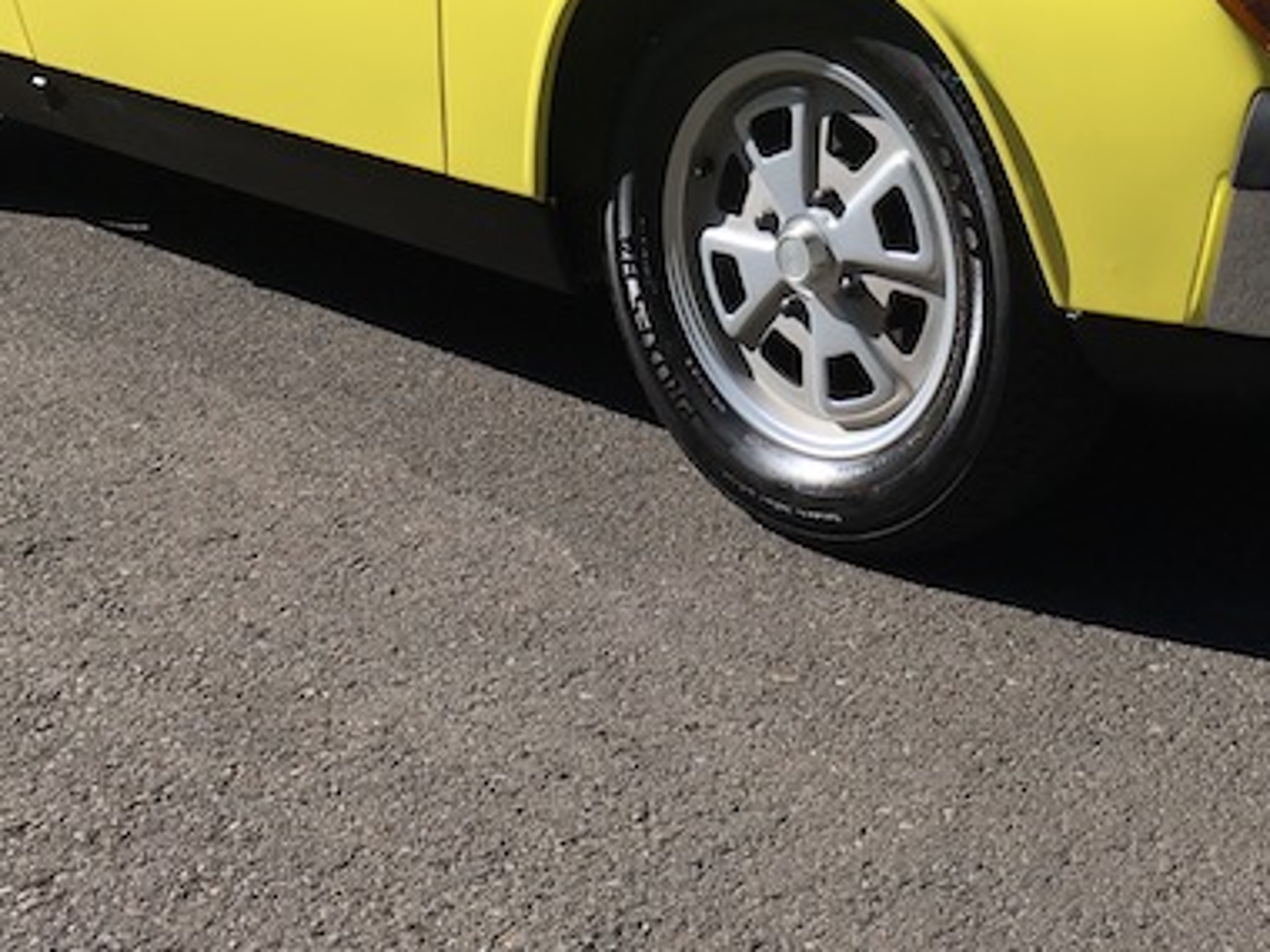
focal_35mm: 61
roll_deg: +0.4
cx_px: 795
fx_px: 2238
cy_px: -43
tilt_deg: -6.9
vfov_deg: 22.9
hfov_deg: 31.5
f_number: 2.2
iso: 25
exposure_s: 1/1479
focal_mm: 4.15
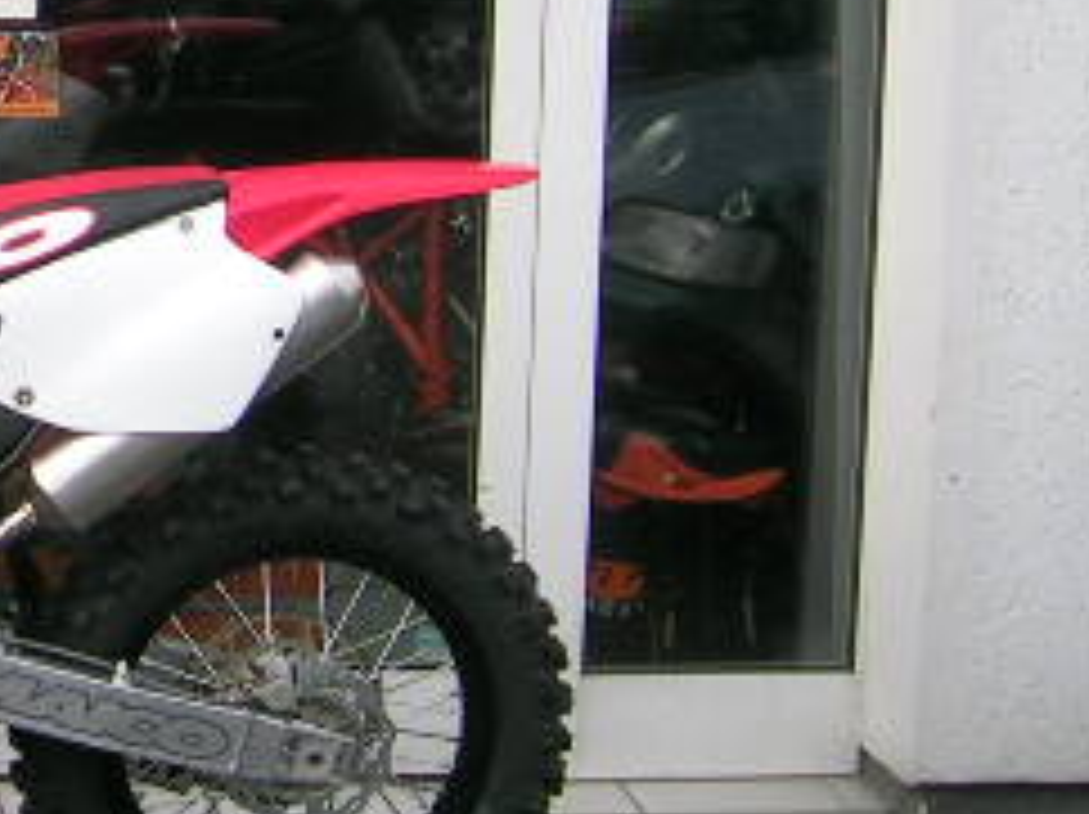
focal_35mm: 106
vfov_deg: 13.7
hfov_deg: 17.4
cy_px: -36
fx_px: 3331
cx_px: -324
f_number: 2.9
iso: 50
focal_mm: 6.1
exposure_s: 1/248
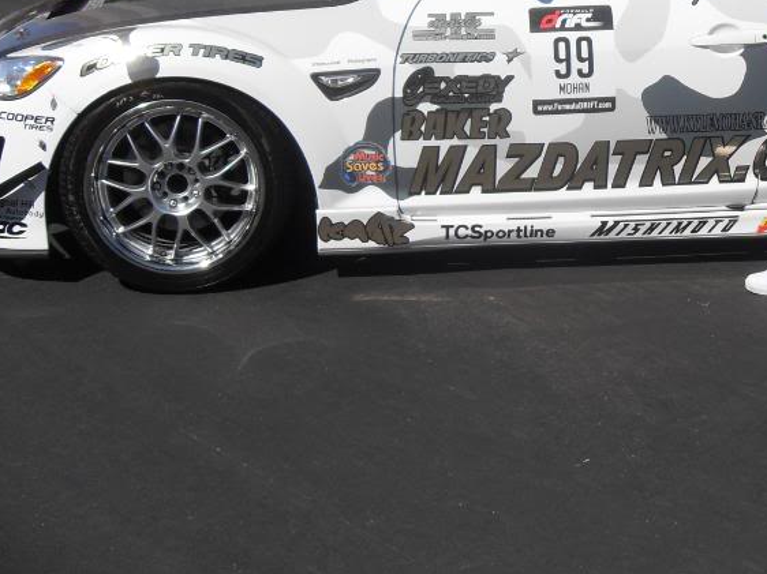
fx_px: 1373
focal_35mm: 62
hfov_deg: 30.3
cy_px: 53
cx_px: 633
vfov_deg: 23.0
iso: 80
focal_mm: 6.3
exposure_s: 1/350
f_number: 7
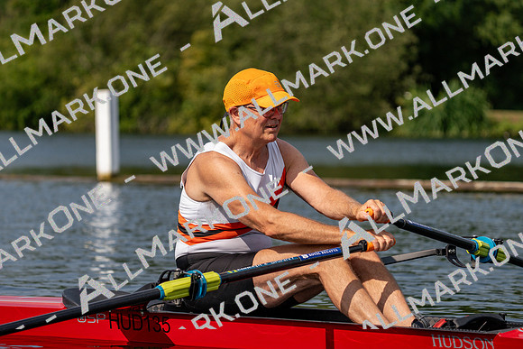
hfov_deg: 10.3
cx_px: 262
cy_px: 174
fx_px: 2906
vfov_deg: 6.9
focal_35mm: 200
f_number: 5.6
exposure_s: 1/1600
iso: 160
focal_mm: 200
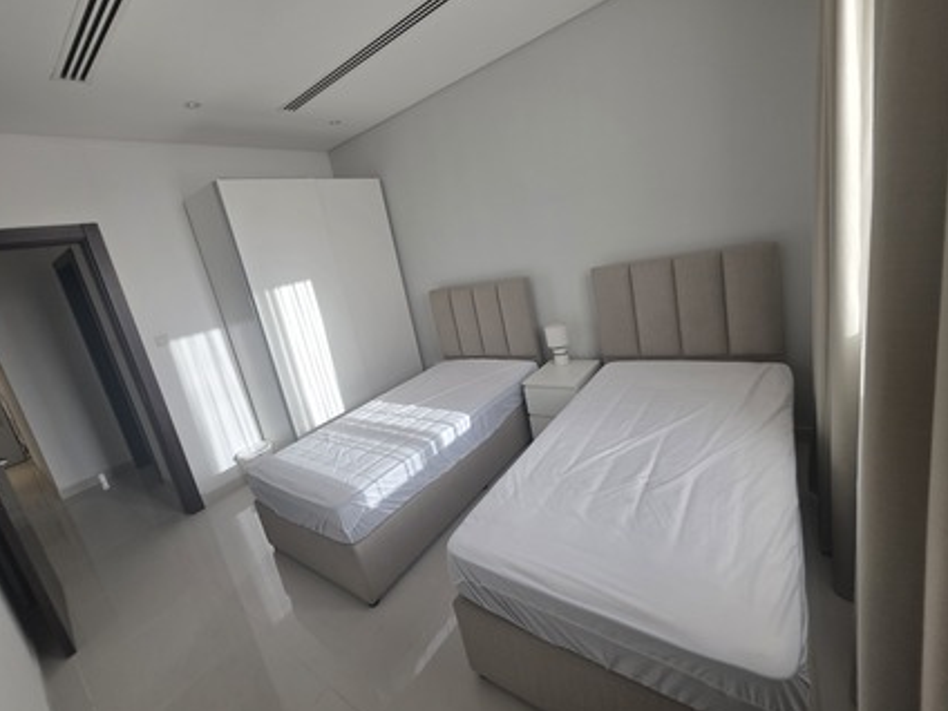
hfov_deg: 102.0
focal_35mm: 14
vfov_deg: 85.6
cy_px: 339
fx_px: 383
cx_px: 451
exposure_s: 1/100
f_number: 1.9
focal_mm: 2.2
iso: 50
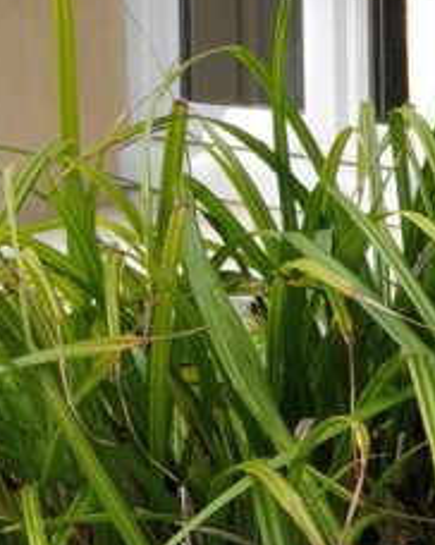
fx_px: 2868
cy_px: -115
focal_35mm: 178
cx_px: 163
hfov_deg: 8.7
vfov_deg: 10.7
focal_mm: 6
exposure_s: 1/272
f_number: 2.4
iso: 25
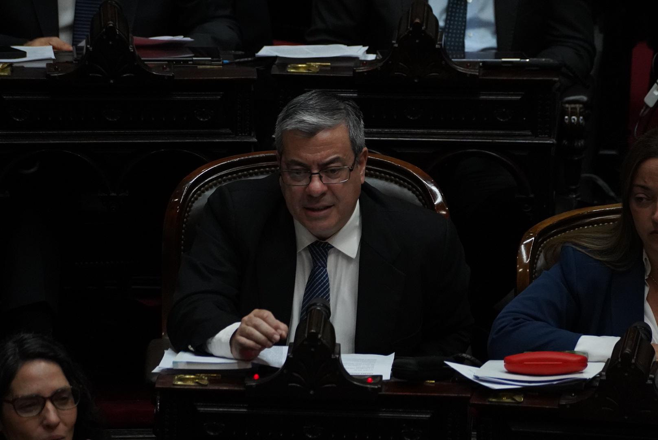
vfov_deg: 3.1
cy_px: 220
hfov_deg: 4.6
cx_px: 329
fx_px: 8231
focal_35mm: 450
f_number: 5.6
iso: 6400
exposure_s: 1/640
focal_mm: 300
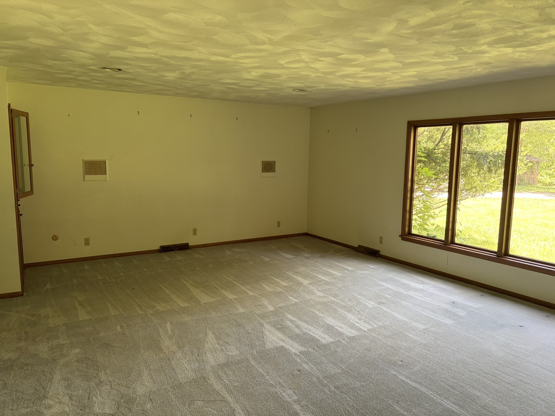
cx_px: 278
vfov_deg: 53.1
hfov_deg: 67.3
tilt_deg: -7.6
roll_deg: -1.4
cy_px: 208
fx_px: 417
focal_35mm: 26
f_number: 1.6
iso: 125
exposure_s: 1/82
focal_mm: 5.96
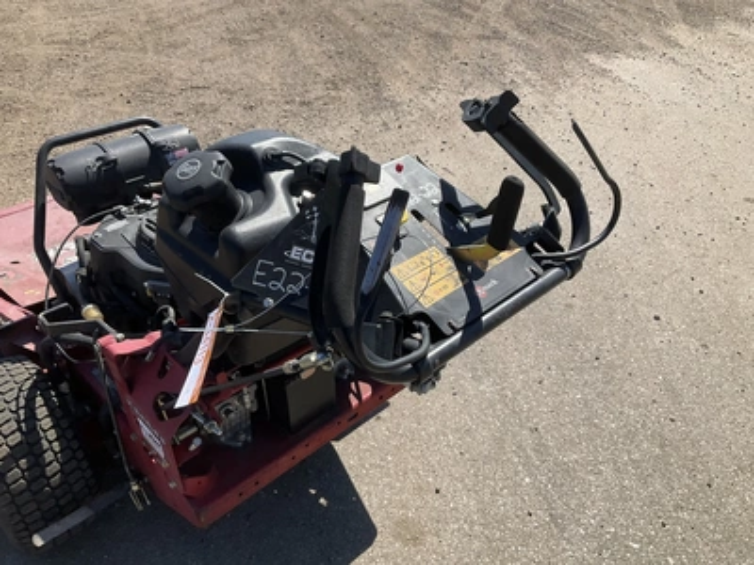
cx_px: 377
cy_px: 282
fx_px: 632
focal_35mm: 29
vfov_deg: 48.2
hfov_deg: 61.7
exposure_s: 1/1626
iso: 25
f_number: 1.8
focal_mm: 3
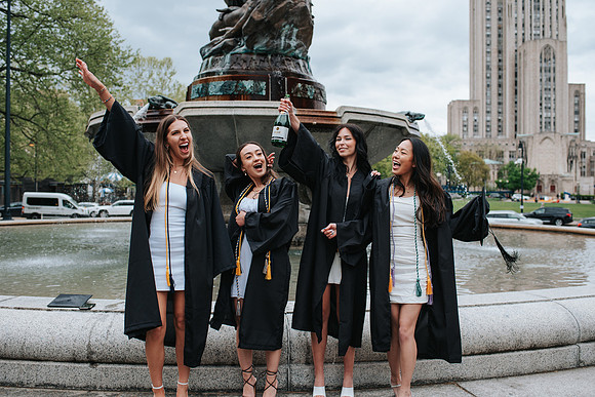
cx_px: 302
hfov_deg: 52.3
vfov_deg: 36.3
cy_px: 195
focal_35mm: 37
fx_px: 606
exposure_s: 1/800
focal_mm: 35
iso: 160
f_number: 3.5
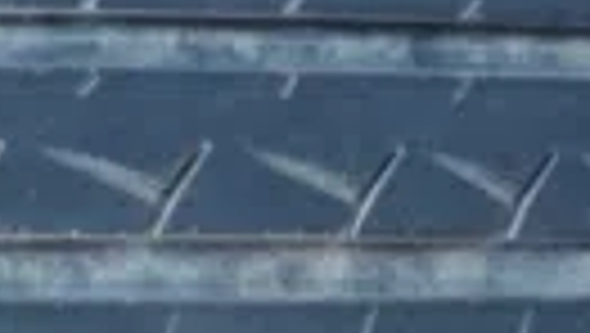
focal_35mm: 154
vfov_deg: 7.9
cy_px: 99
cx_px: 234
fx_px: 2412
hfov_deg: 13.9
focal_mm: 4.75
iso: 1229
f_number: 1.8
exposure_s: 1/33.3
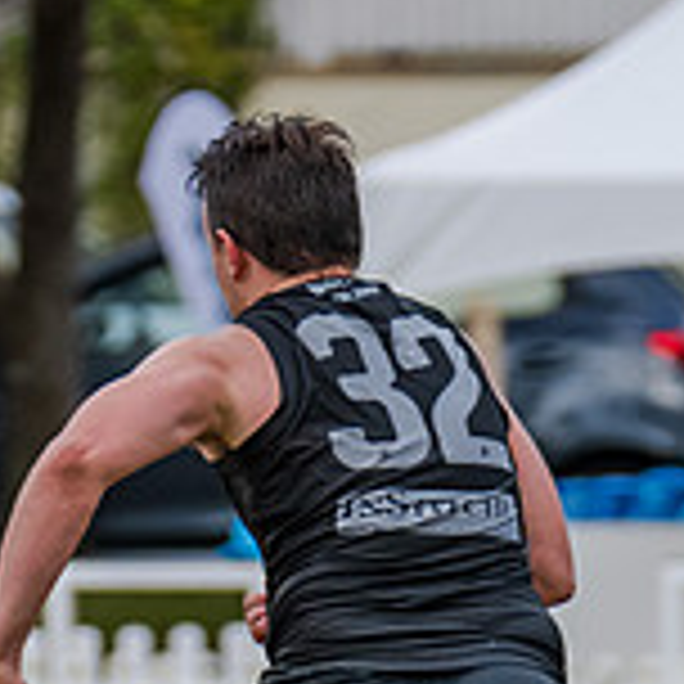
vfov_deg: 1.2
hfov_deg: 1.2
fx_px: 32527
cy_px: 611
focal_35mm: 1455
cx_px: -541
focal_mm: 270
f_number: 5.6
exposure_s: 1/1600
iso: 800
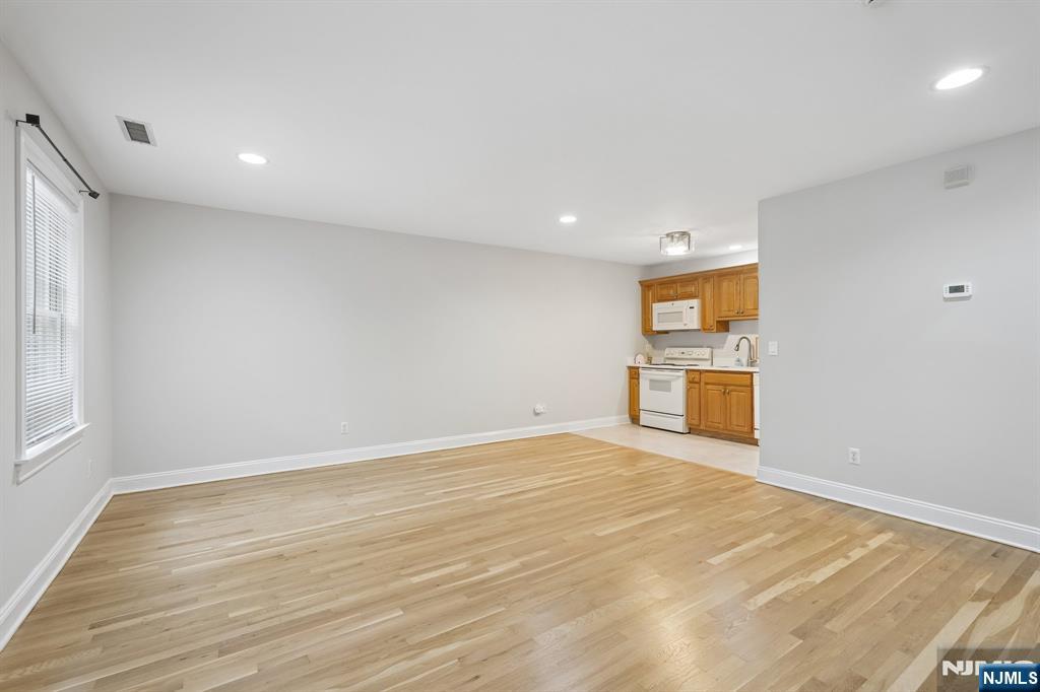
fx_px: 462
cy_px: 346
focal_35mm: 16
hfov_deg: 96.8
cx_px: 520
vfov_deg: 73.7
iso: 400
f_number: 8
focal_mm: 16
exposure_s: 1/13
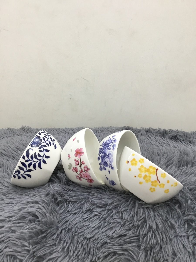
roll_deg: +0.7
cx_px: 98
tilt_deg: -18.2
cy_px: 131
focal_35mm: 31
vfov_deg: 58.4
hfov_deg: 45.4
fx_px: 234
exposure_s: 1/33
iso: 100
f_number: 2.4
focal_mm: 3.3
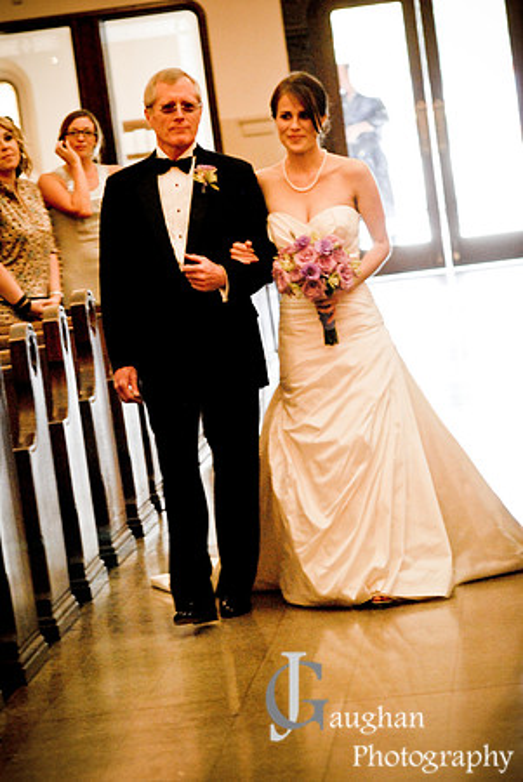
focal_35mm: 168
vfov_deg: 12.2
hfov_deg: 8.2
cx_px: 262
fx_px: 3652
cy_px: 391
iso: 1250
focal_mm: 112
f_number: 3.5
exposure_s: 1/40
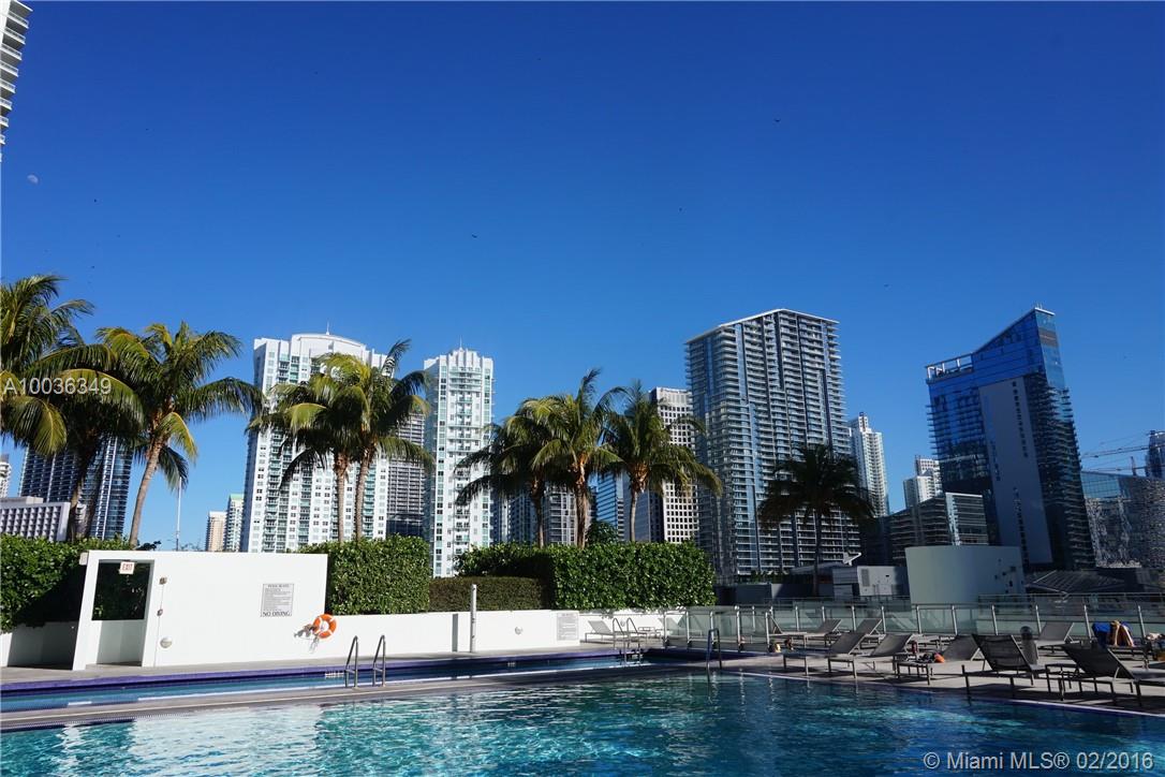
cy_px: 388
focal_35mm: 24
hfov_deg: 73.7
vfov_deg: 53.1
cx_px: 582
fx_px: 777
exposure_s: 1/125
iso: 100
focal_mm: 16
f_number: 14
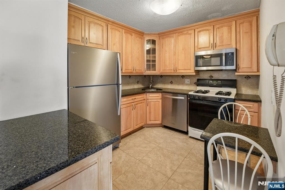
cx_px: 142
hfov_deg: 104.3
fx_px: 111
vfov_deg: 81.2
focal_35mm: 14
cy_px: 95
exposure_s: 1/15
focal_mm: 14
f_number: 7.1
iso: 1000
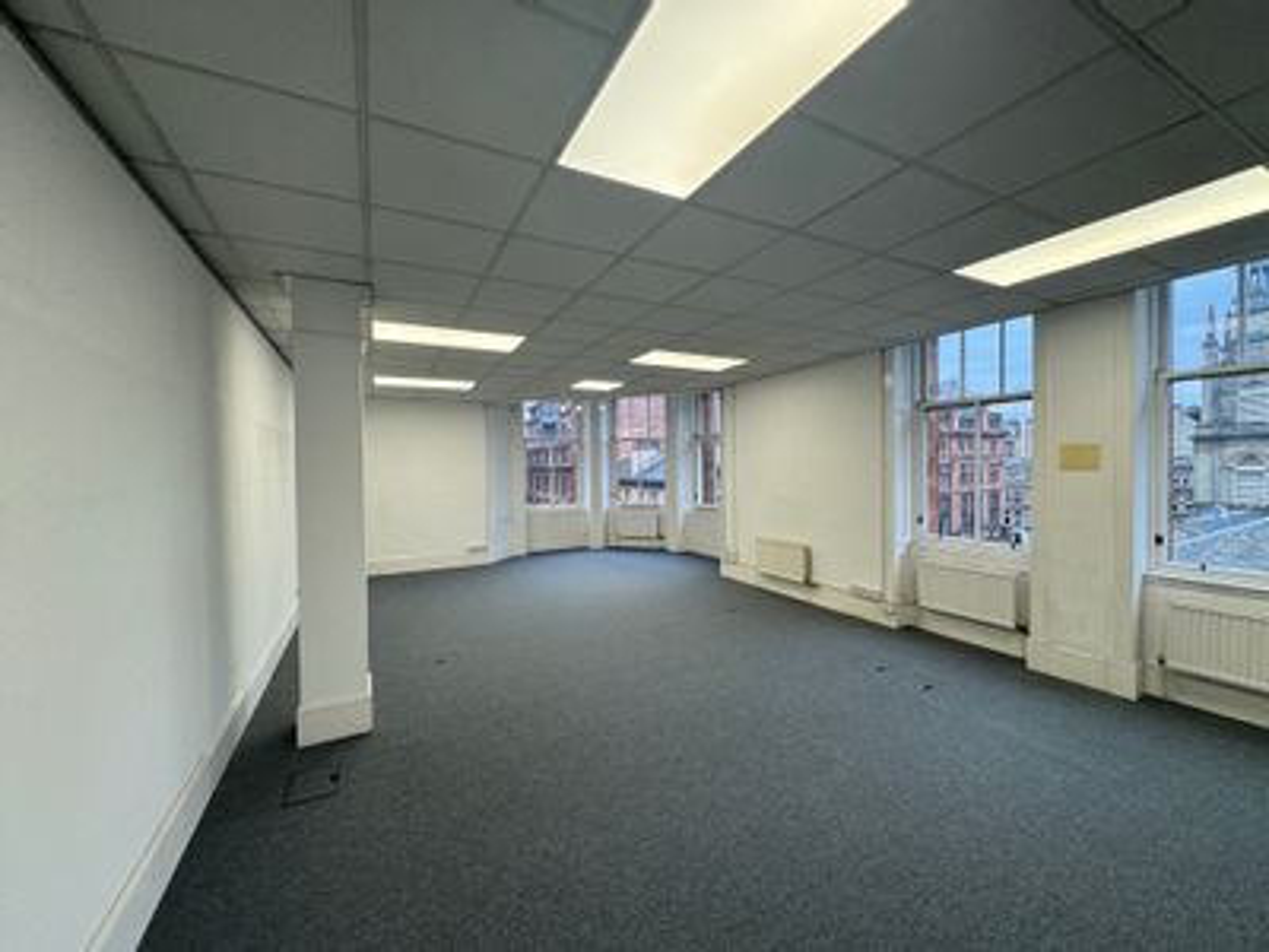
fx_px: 513
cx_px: 634
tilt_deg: +0.4
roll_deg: +0.3
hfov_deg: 102.1
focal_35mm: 14
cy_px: 476
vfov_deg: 85.7
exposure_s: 1/100
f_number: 2.2
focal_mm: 2.22
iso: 100
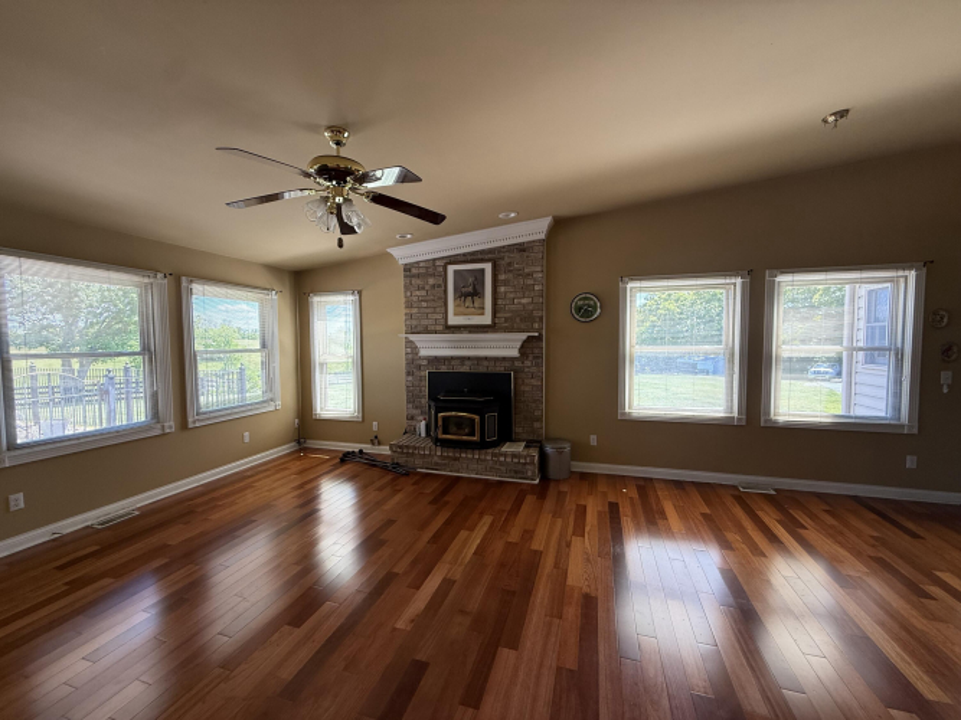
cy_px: 360
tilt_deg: -2.8
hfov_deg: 102.1
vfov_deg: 85.7
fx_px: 389
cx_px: 480
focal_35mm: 14
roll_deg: +0.6
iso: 125
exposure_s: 1/99
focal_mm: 2.22
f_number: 2.2
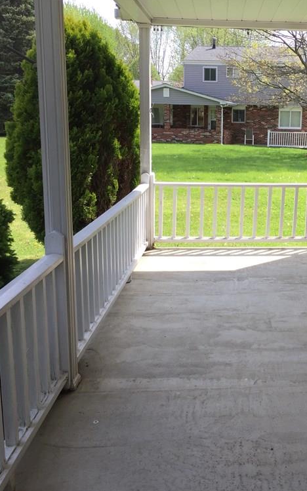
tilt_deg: -12.1
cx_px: 257
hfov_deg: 29.6
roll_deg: -0.9
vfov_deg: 47.2
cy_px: 248
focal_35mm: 42
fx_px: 562
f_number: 2.2
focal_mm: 4.15
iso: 32
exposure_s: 1/628
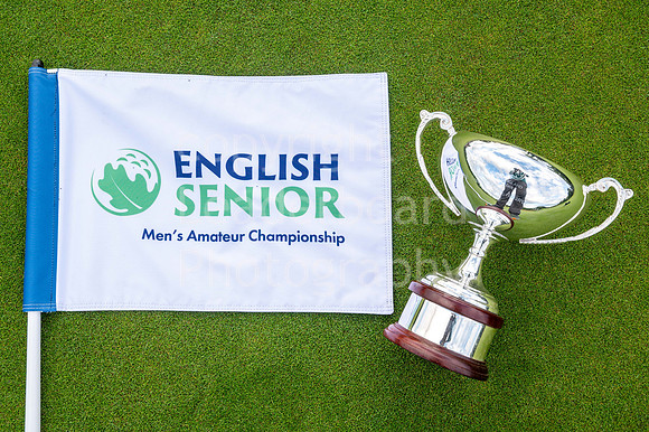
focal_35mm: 43
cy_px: 216
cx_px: 324
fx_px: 775
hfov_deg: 45.5
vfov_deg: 31.2
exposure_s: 1/80
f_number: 7.1
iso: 100
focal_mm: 43
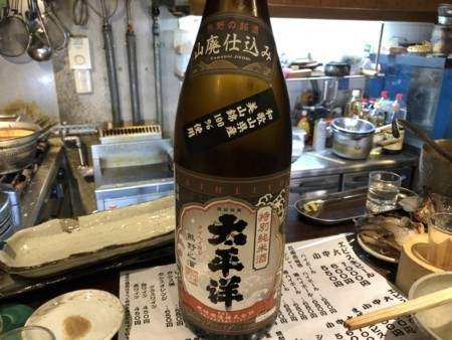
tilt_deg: -18.6
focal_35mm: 28
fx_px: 366
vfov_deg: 49.8
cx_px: 226
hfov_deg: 63.4
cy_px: 170
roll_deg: -0.8
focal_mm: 4
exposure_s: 1/15
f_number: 1.8
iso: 50
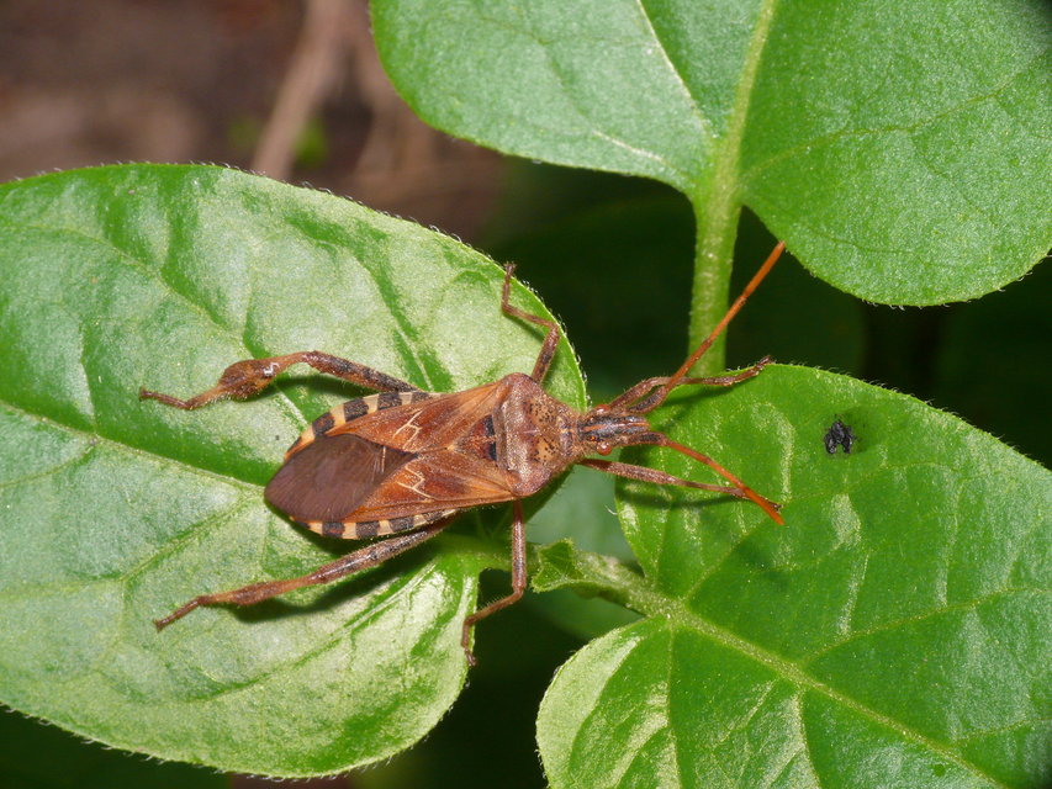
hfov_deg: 14.5
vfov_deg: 10.9
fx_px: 4134
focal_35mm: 136
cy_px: 394
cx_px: 526
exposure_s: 1/160
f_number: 10
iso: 200
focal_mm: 28.7
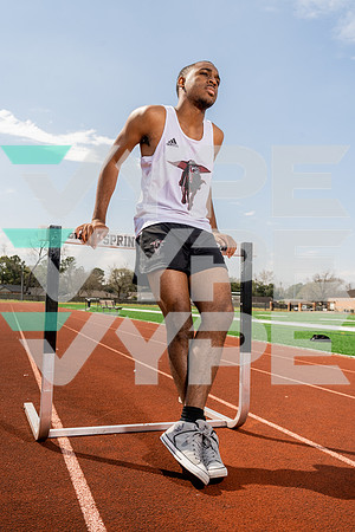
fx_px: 488
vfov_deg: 57.2
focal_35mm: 33
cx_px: 178
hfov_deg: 40.0
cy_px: 266
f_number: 8
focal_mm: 33
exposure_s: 1/250
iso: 100
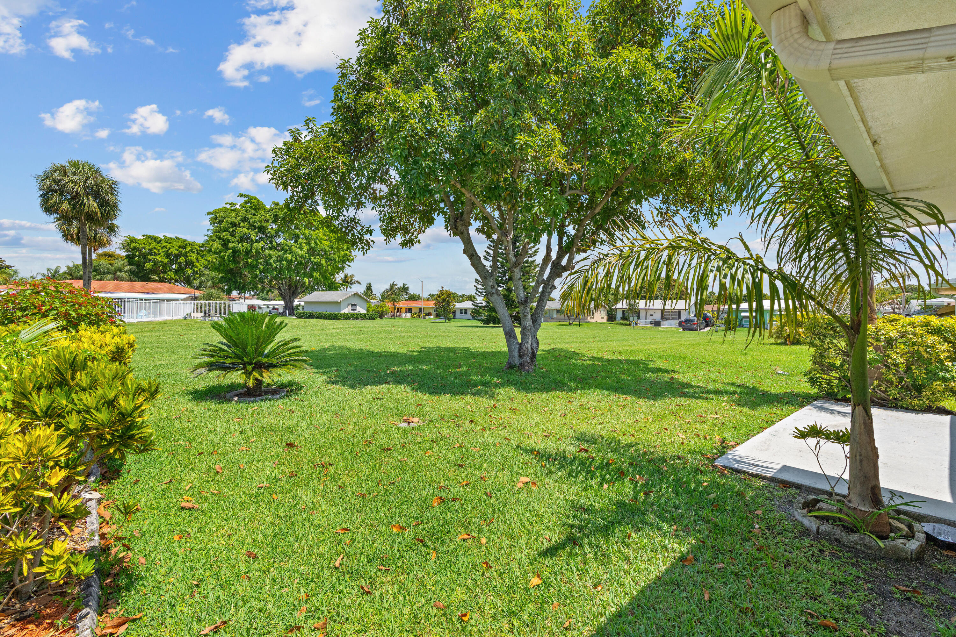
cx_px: 478
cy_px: 318
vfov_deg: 73.7
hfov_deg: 96.7
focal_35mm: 16
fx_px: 425
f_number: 11
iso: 500
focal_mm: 16
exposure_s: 1/500
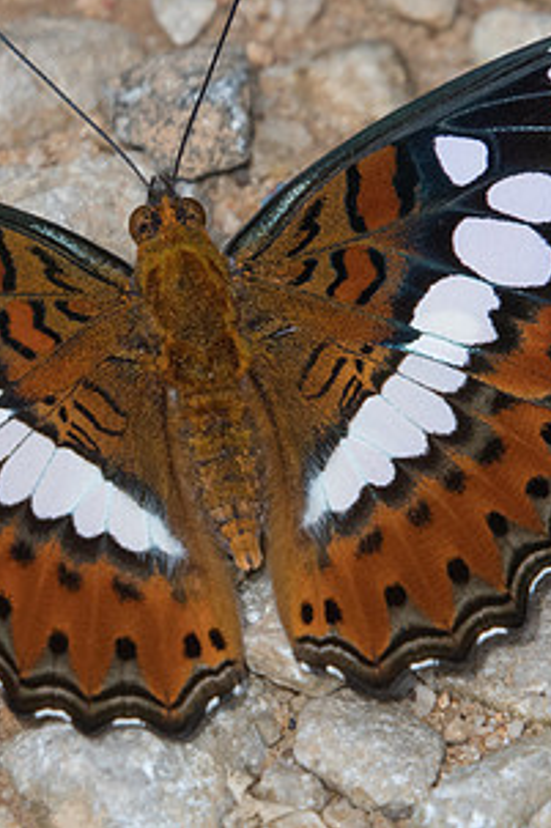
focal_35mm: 1469
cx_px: 361
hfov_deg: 0.9
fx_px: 33762
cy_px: 334
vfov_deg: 1.4
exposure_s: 1/500
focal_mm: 400
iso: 800
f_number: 10
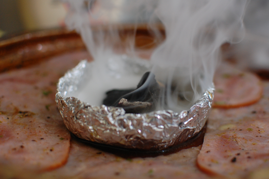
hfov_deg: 37.9
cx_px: 134
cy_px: 90
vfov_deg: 25.7
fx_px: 392
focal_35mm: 52
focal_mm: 35
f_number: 2.8
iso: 800
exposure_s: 1/60
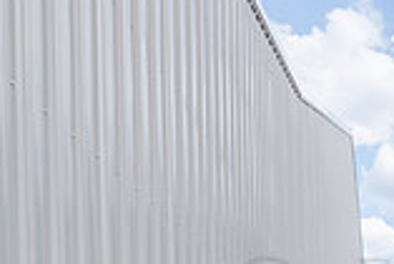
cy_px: 419
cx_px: 715
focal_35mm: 55
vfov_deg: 20.4
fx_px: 602
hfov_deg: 21.8
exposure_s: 1/640
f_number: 9
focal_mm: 14
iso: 800
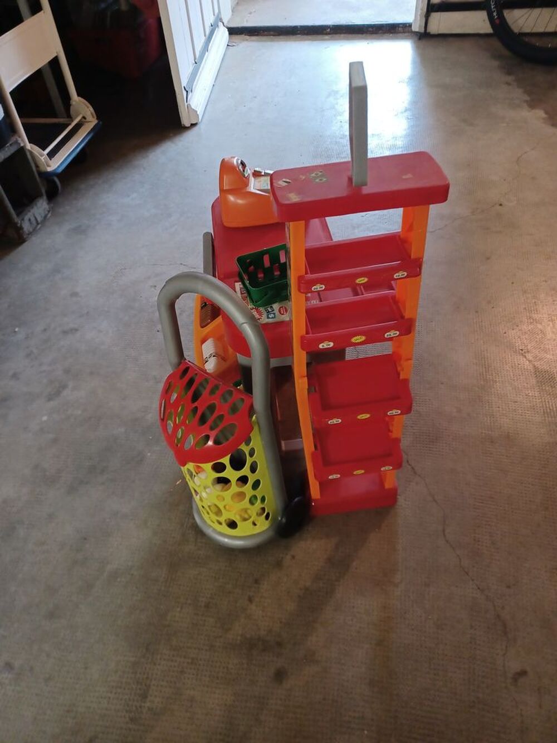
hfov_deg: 54.9
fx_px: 536
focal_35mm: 25
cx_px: 278
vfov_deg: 69.4
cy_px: 372
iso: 320
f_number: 1.8
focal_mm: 4.6
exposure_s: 1/25
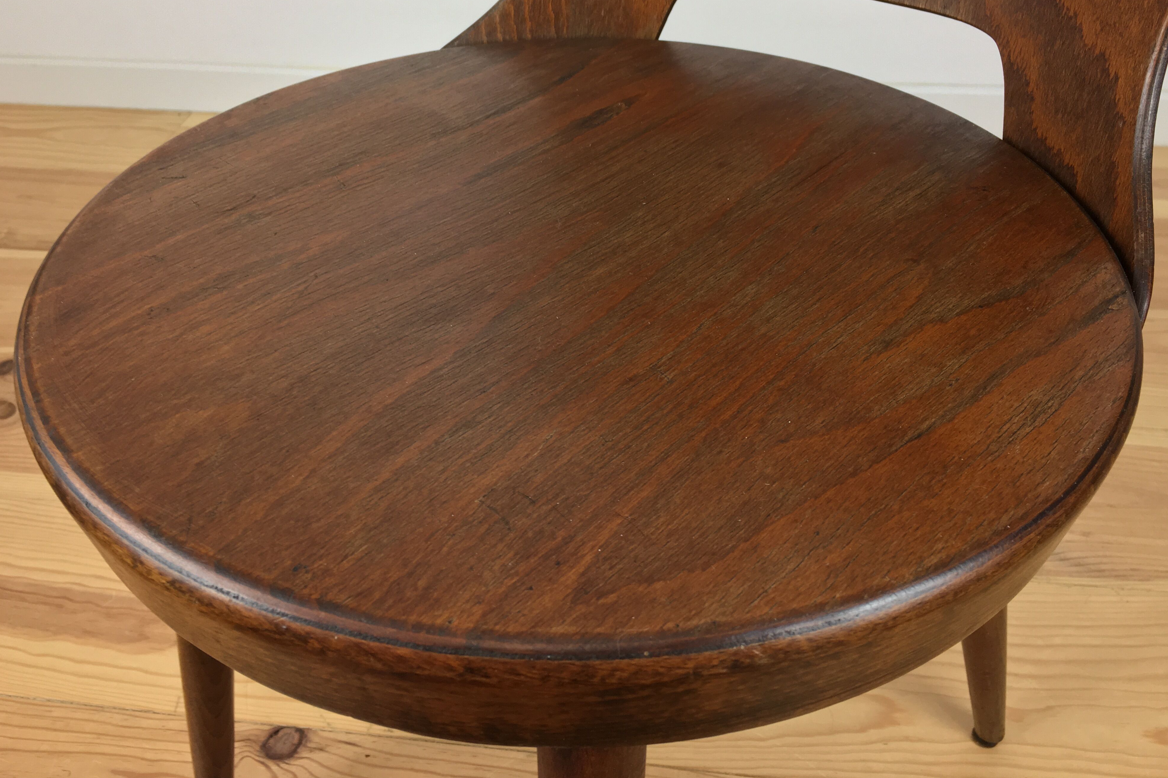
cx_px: 570
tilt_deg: -37.7
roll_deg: +3.1
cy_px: 336
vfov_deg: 42.2
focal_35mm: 31
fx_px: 1006
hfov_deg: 60.3
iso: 32
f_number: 2.2
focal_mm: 4.15
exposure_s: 1/33
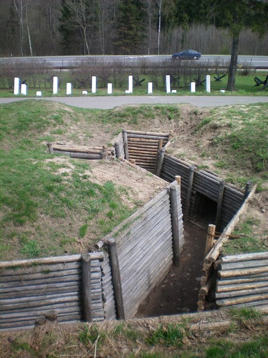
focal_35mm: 38
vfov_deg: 49.0
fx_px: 392
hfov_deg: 37.7
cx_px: 134
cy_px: 179
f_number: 3.1
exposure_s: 1/500
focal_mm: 6.3
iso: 64
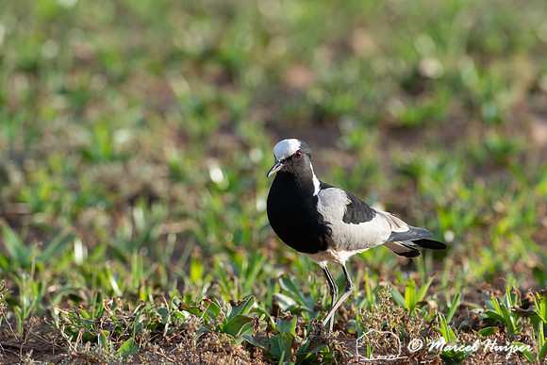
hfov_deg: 2.9
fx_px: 10938
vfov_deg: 1.9
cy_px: 192
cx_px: 328
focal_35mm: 720
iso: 800
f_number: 9
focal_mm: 600
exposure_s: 1/500
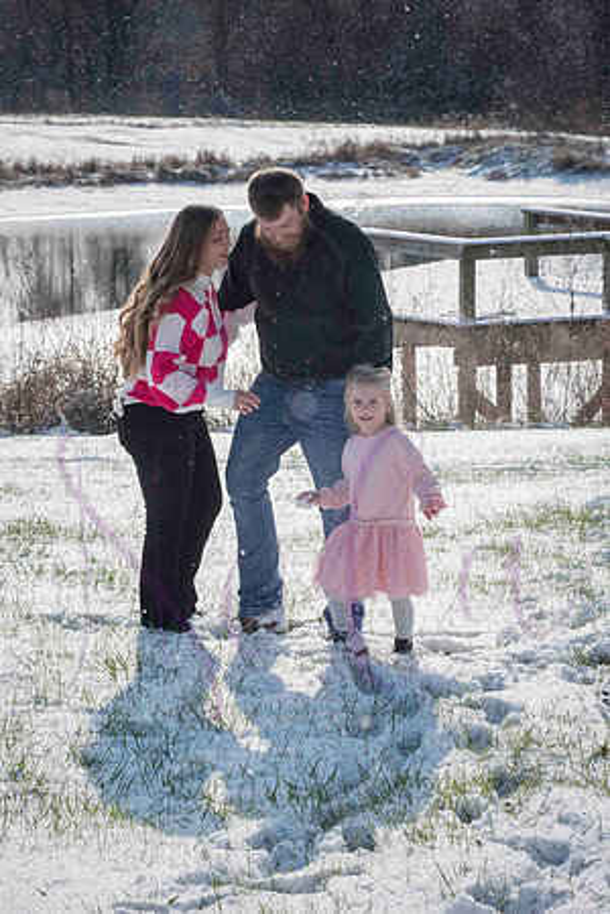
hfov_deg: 13.0
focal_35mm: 105
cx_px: 305
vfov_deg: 19.5
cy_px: 457
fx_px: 2669
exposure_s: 1/1000
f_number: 14
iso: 640
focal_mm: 105
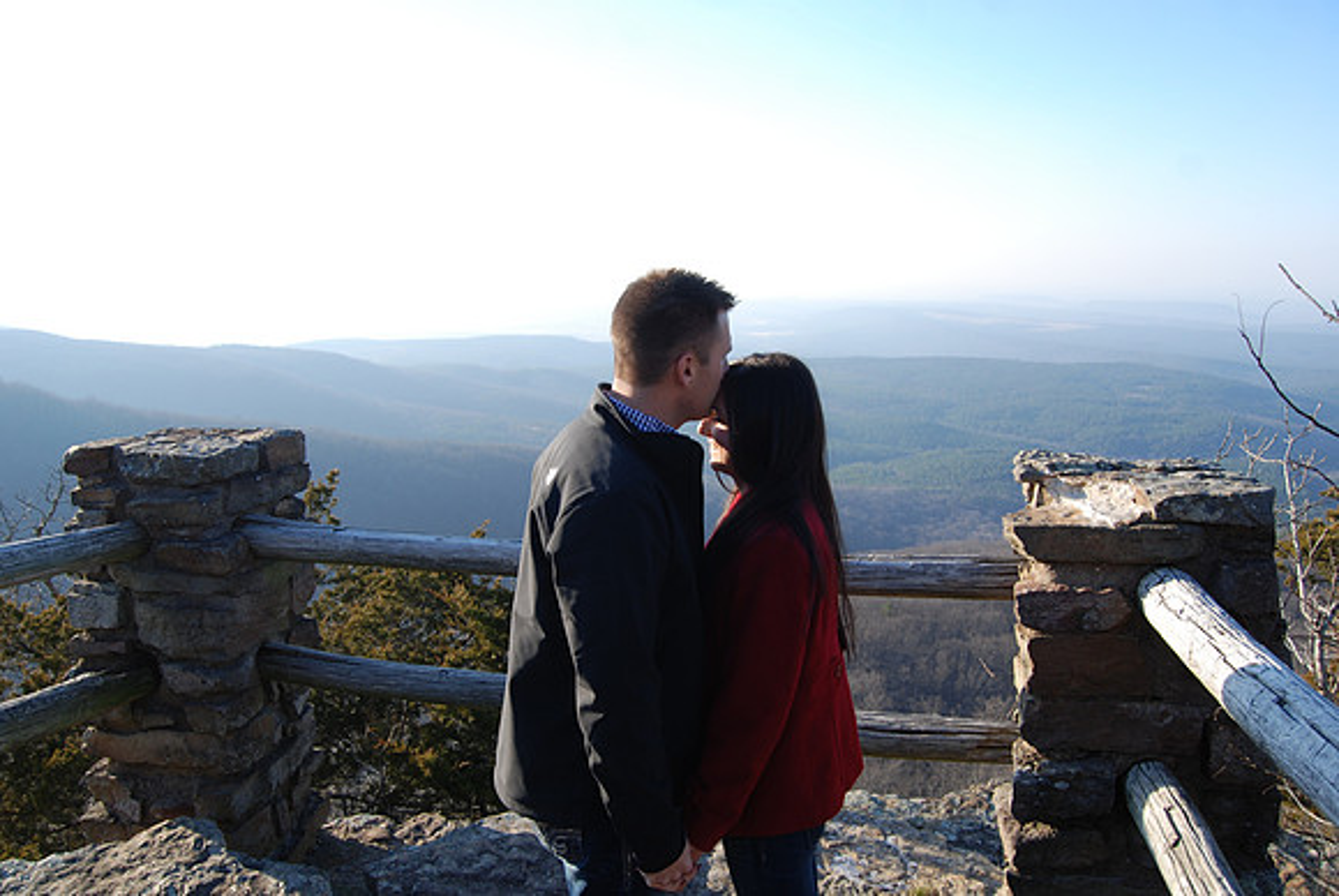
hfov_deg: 67.3
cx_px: 670
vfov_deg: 48.0
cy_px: 448
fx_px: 1005
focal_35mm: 27
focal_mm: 18
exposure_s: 1/160
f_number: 6.3
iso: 100
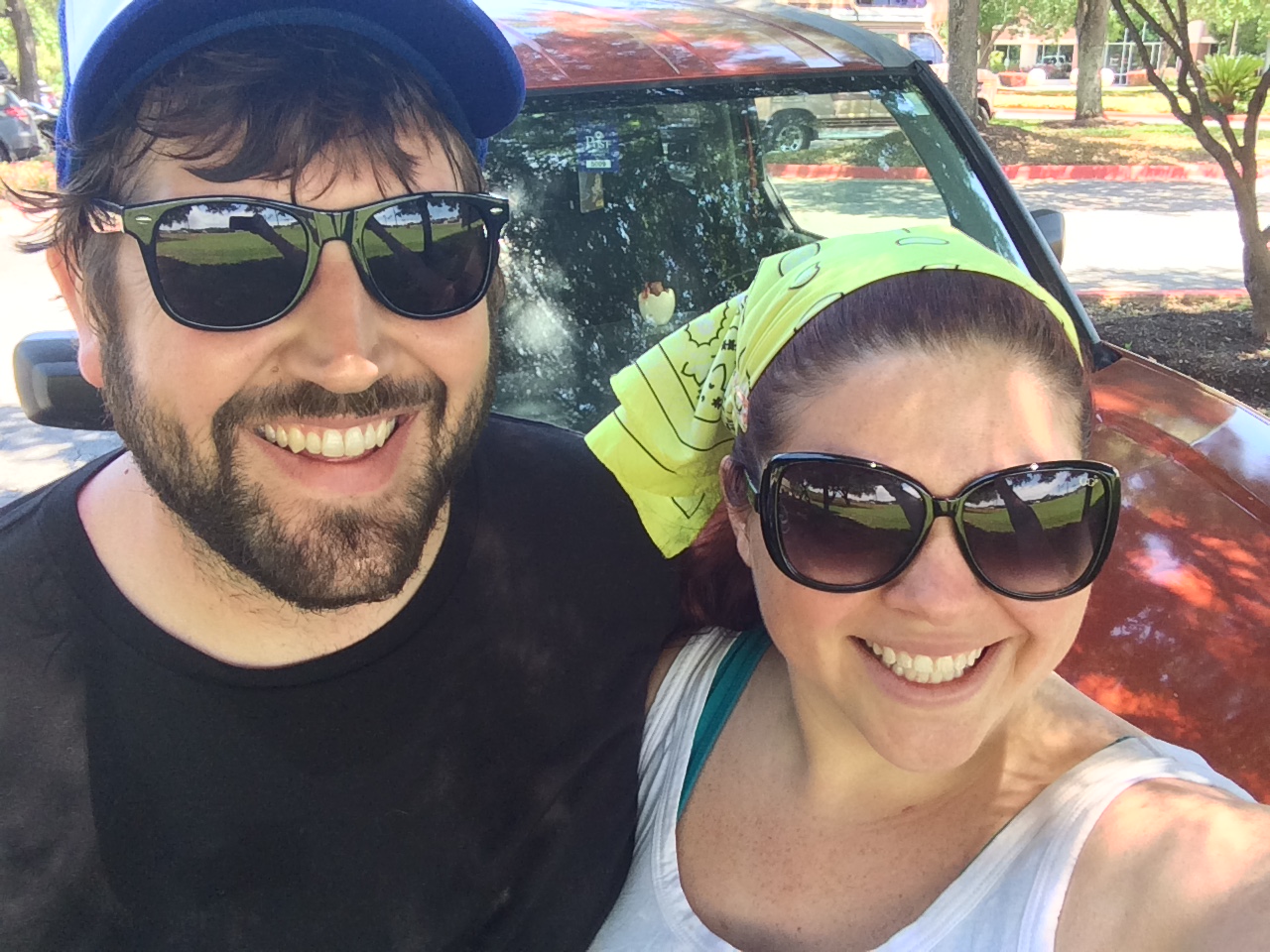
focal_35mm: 31
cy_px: 476
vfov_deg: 45.4
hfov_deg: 58.4
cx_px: 635
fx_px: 1137
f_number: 2.4
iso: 80
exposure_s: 1/120
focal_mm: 2.15
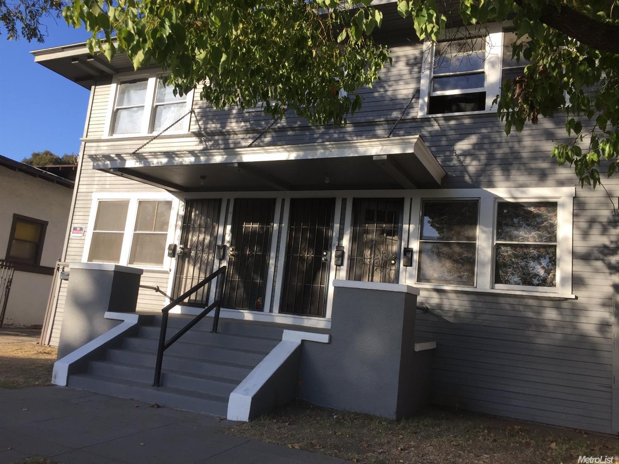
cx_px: 310
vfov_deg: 48.2
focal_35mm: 29
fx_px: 518
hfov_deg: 61.7
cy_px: 232
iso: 32
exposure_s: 1/879
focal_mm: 4.15
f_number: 2.2
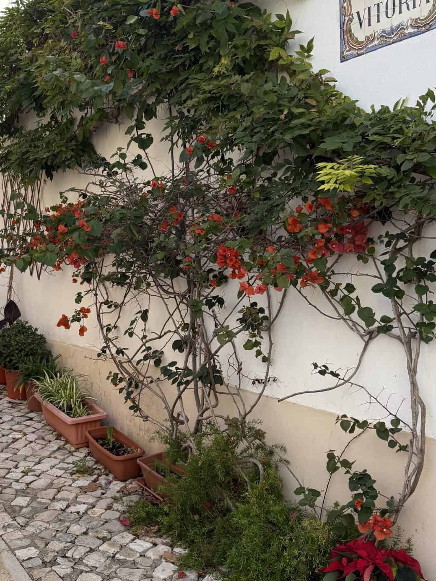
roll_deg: -0.7
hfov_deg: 33.4
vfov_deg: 43.6
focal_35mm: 43
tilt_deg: +4.8
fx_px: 722
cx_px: 158
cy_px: 225
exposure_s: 1/1493
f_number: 1.78
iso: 100
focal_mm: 6.76
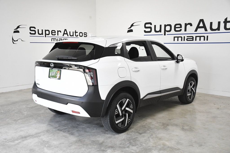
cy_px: 76
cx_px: 115
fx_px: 230
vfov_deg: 36.9
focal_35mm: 36
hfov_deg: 53.1
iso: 2500
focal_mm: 24
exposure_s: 1/1250
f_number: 4.5
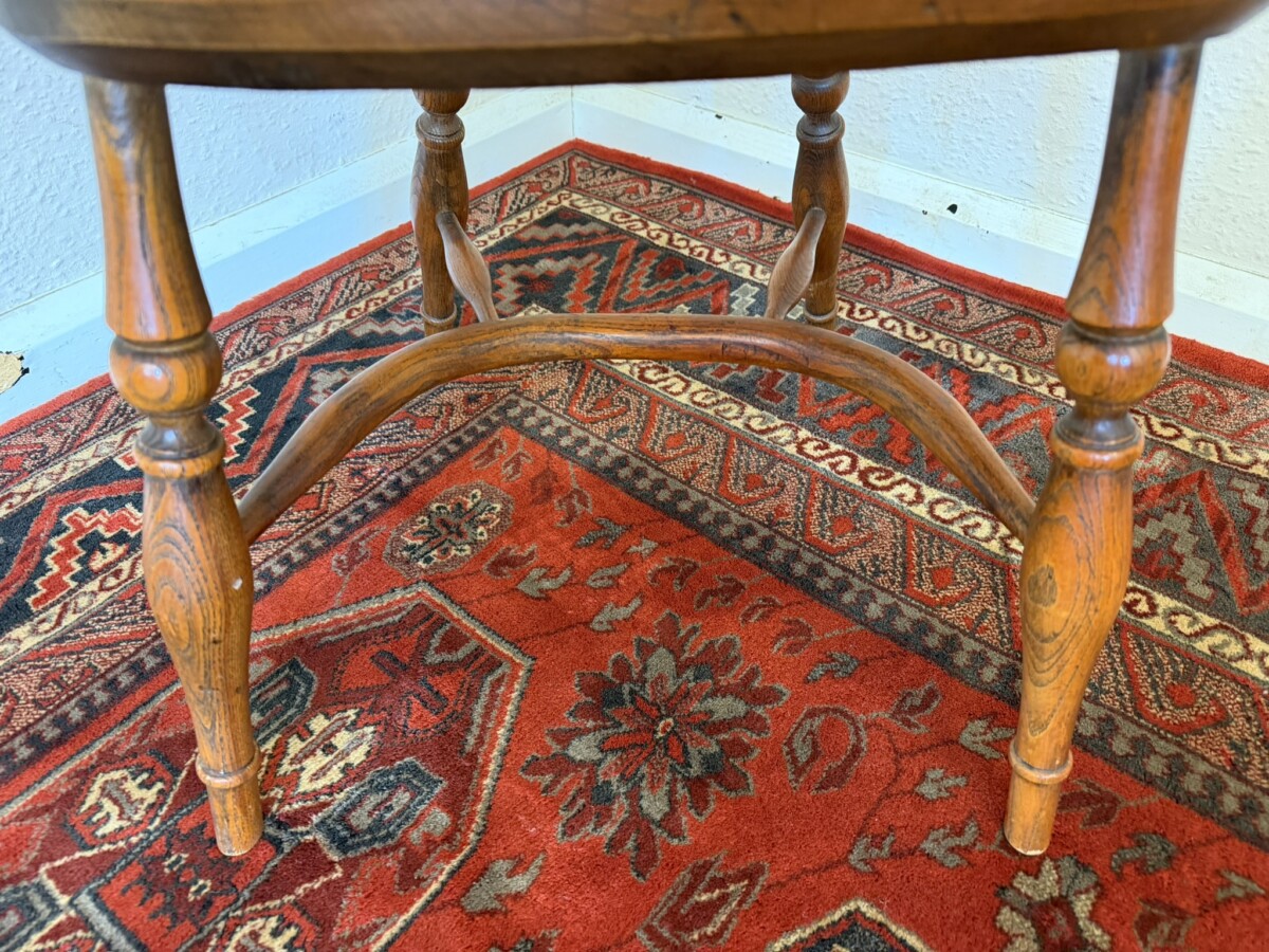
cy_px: 476
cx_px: 634
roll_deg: +0.6
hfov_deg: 71.6
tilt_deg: -41.2
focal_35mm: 24
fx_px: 880
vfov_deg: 56.8
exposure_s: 1/50
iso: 400
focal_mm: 6.76
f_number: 1.78
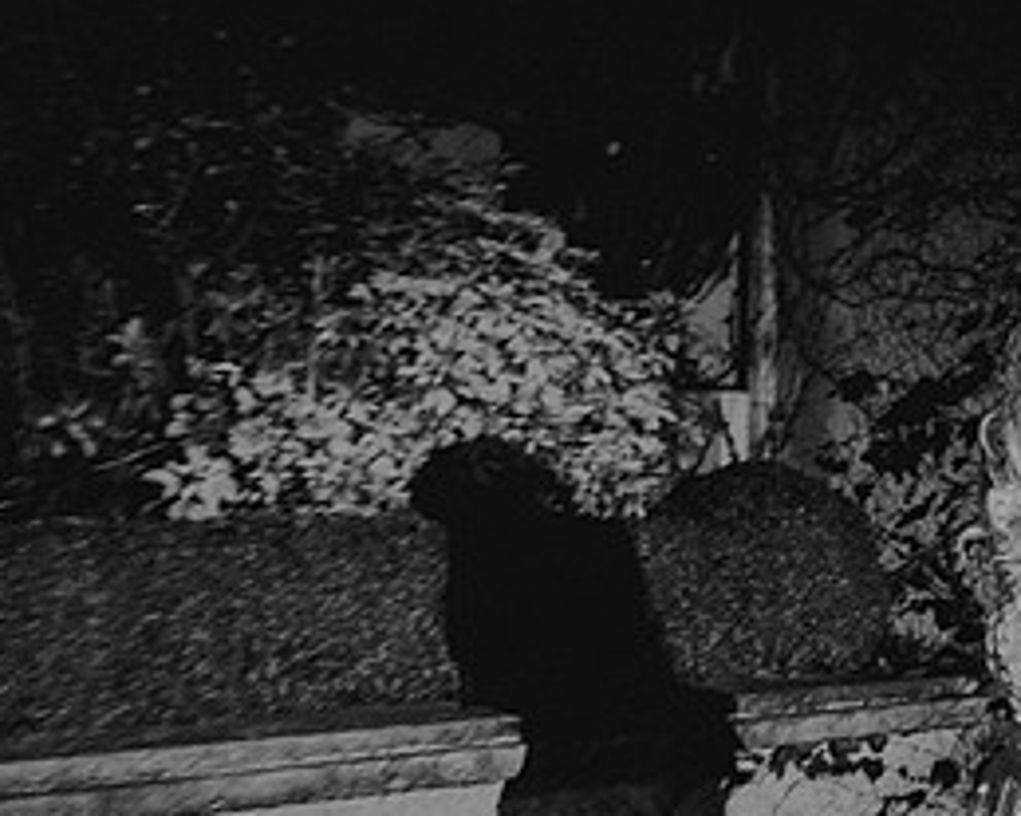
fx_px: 2265
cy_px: 495
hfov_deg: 24.3
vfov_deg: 20.4
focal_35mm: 75
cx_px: 1021
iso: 1250
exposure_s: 1/20
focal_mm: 35
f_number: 5
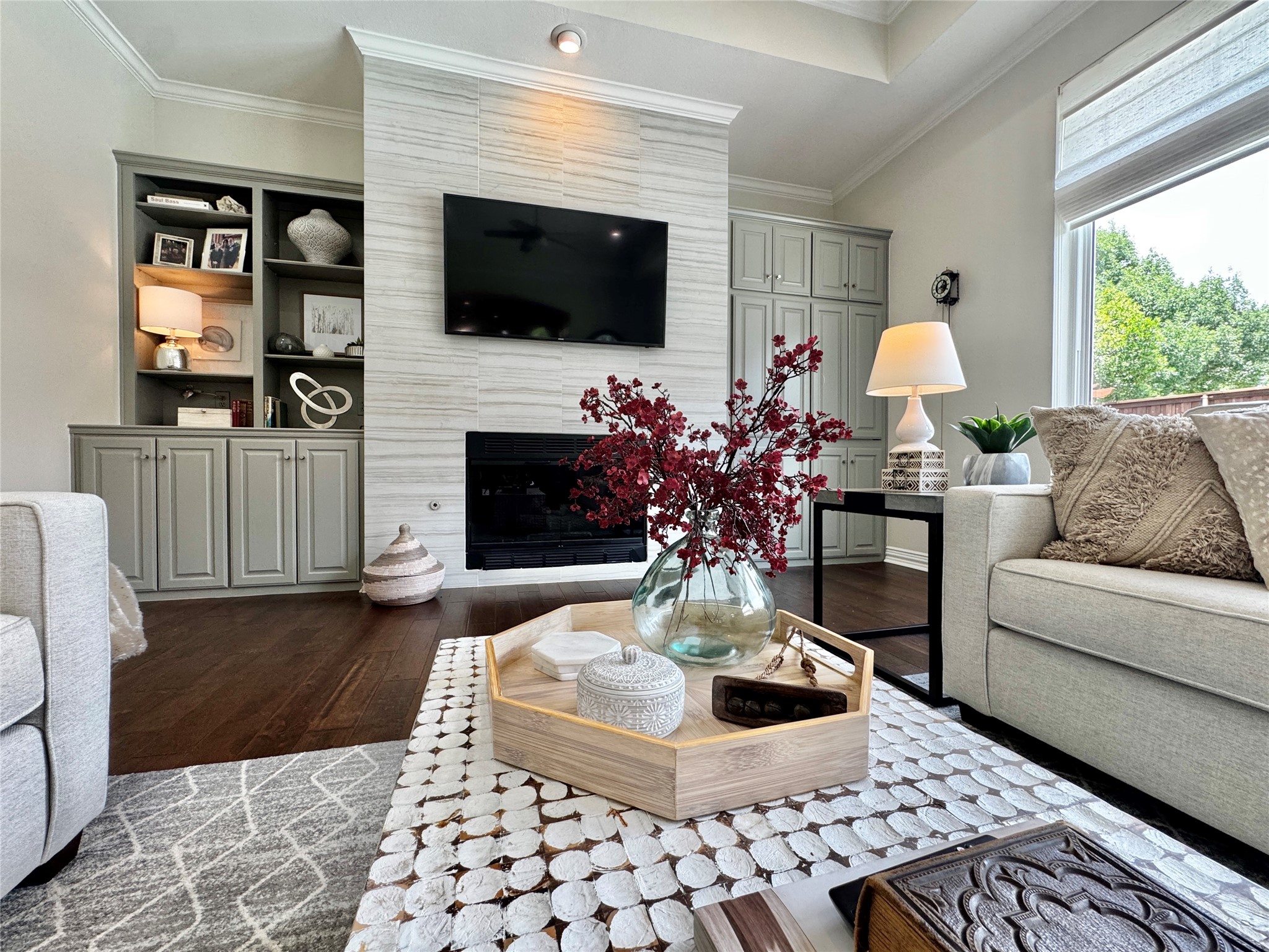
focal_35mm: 14
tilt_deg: -0.9
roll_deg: -0.5
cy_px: 476
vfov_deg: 85.7
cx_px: 634
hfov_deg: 102.1
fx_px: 513
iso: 160
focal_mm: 2.22
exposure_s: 1/125
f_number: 2.2
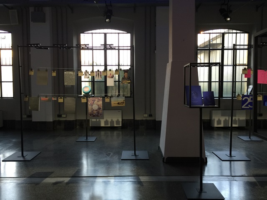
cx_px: 134
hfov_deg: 61.7
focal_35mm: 29
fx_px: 224
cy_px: 100
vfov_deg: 48.2
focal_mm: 4.15
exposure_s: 1/15
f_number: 2.2
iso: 32
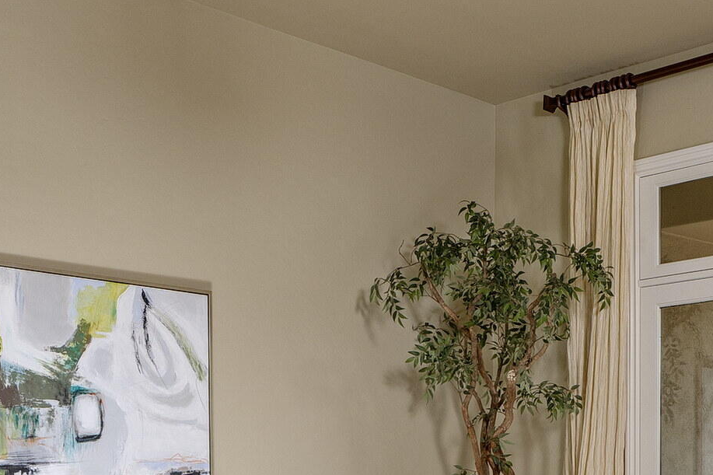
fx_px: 1148
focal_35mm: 58
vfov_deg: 22.2
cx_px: 500
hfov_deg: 34.0
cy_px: 512
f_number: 7.1
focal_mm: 19
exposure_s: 1/200
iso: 200
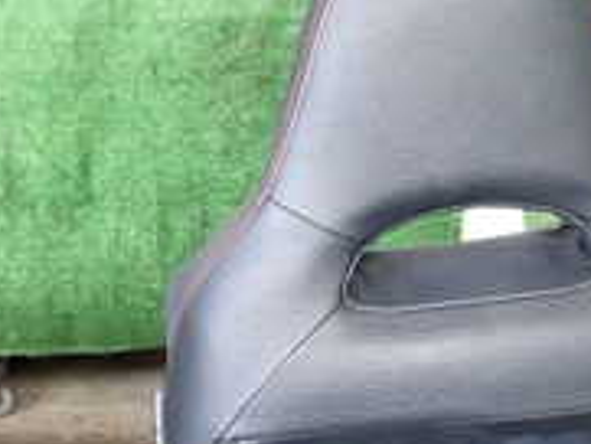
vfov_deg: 17.6
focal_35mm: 83
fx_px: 1418
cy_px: 366
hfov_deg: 23.1
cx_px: 91
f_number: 2
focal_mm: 4.5
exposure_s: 1/30
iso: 250
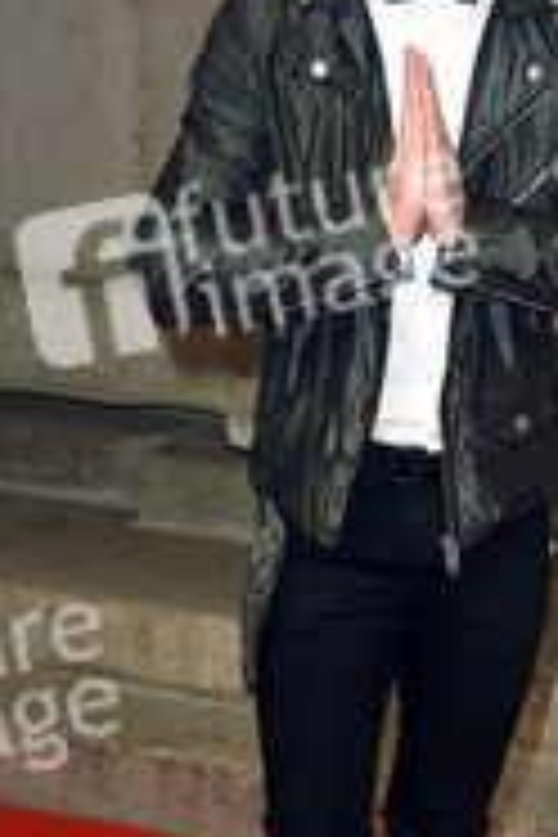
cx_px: 378
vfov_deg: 18.3
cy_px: 486
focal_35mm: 112
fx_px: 2604
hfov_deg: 12.2
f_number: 5.6
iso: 800
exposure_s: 1/250
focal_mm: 52
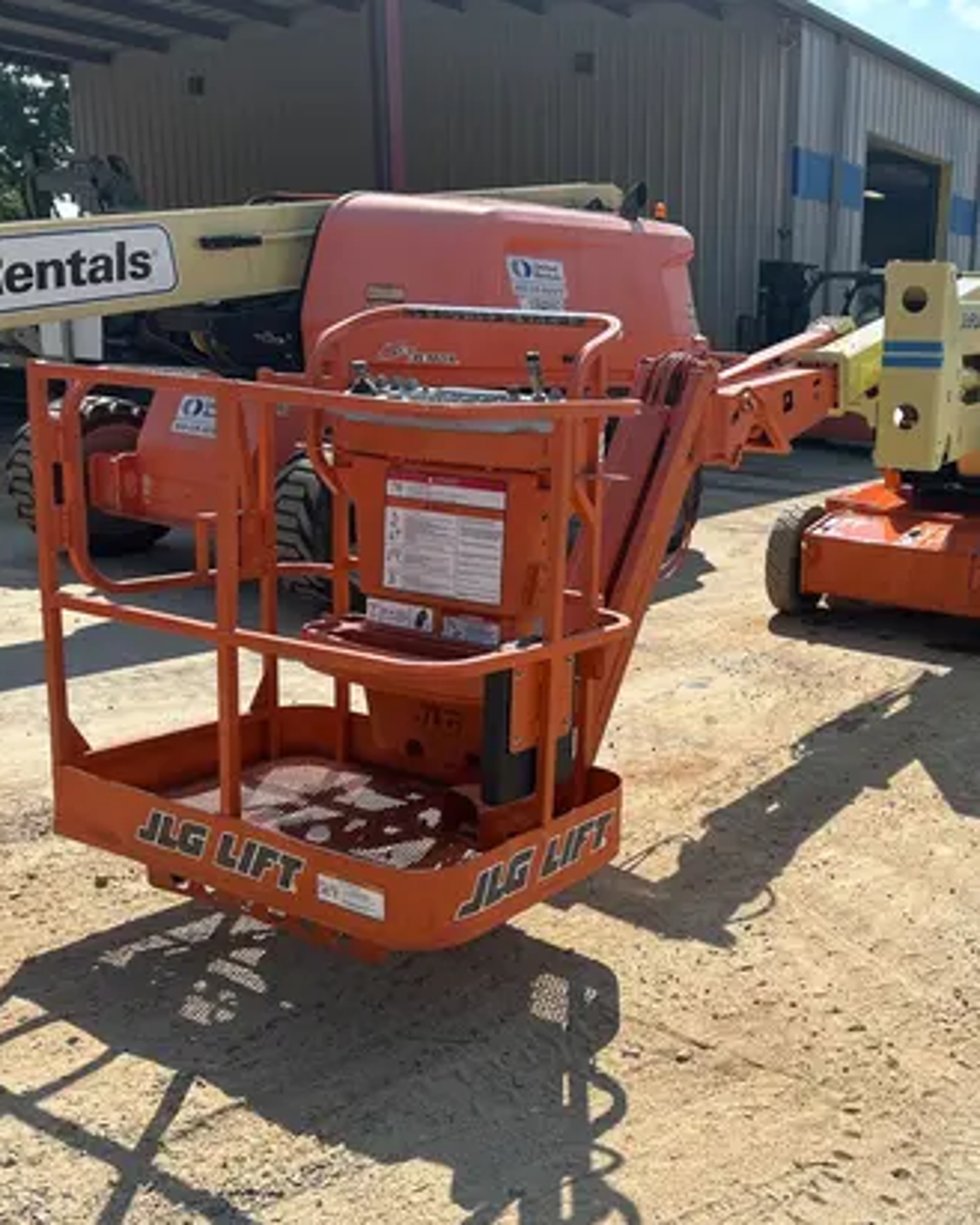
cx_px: 786
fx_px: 1232
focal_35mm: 34
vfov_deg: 52.8
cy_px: 612
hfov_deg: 41.5
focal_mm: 5.7
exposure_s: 1/4274
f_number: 1.5
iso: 50
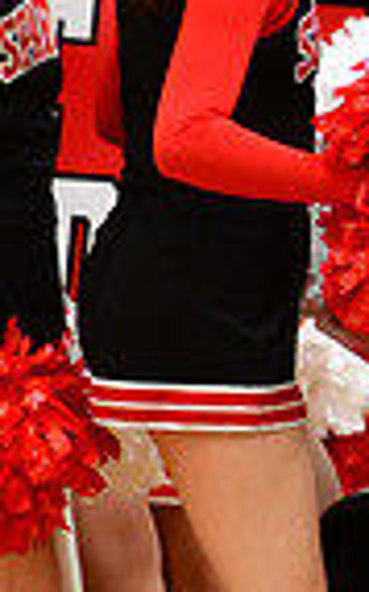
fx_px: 20012
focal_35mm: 1240
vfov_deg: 1.7
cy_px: 56
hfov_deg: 1.1
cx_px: 1095
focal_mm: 200
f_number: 3.5
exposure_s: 1/500
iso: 5000
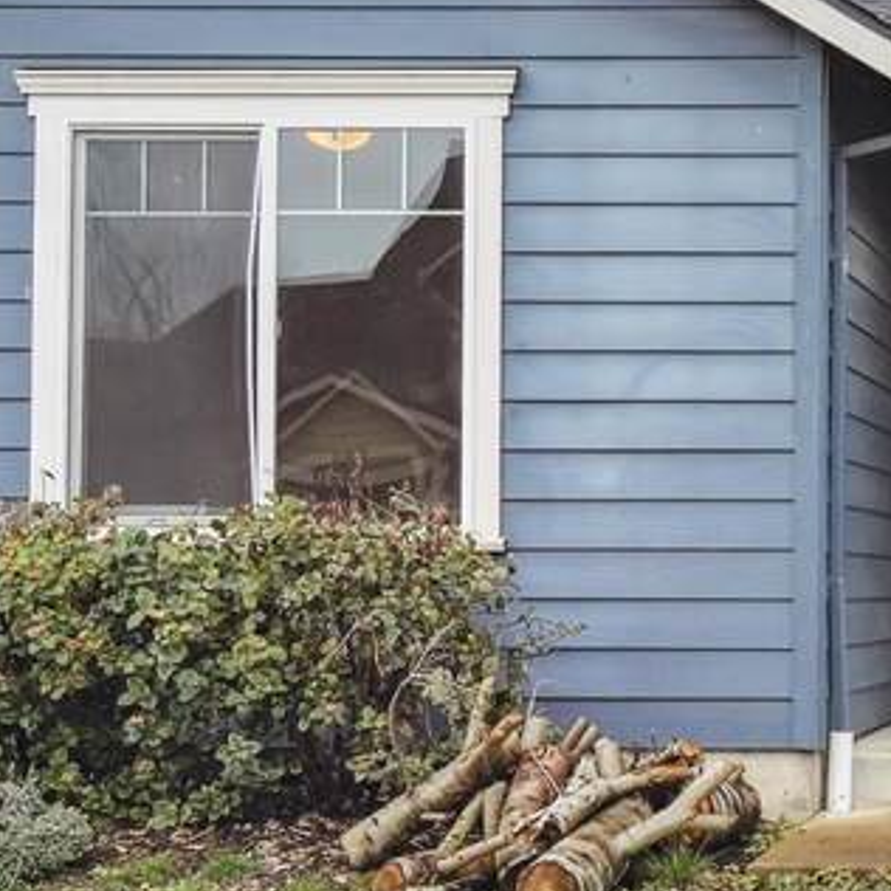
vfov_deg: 20.1
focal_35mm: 86
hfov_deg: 18.1
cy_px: 351
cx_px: 1303
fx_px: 2504
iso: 500
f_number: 4
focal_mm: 25
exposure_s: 1/6400
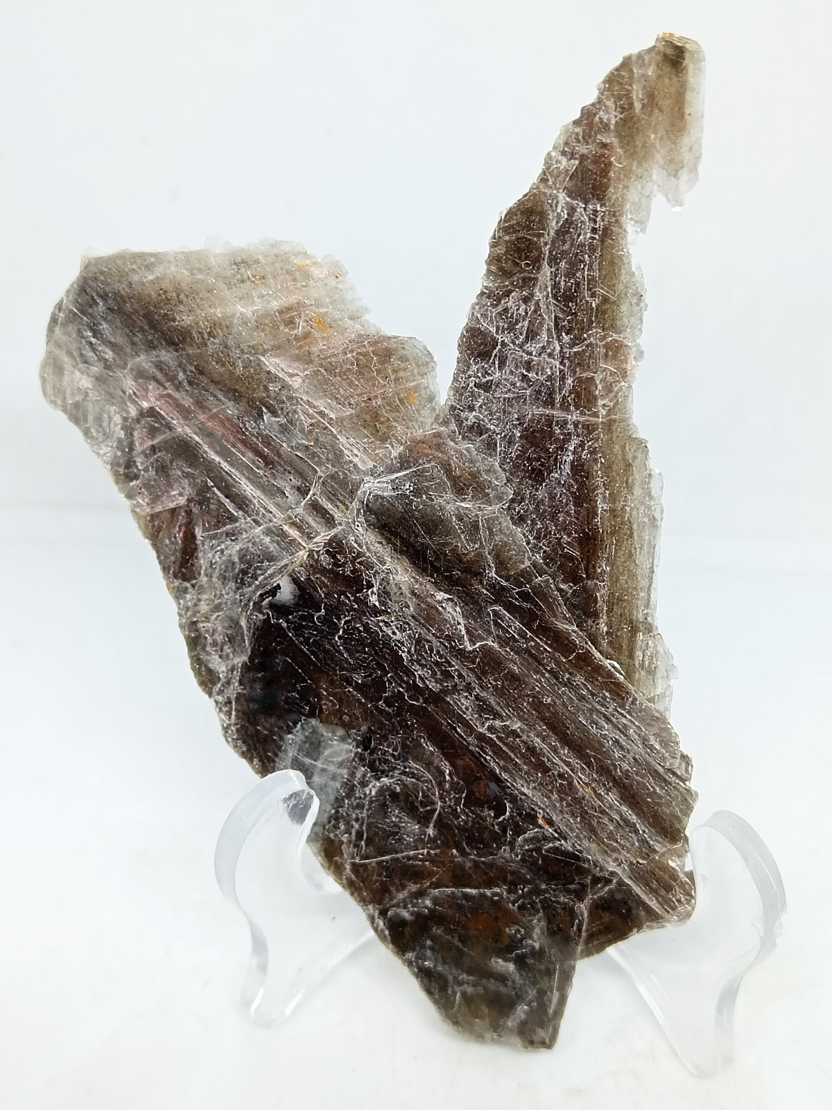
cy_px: 555
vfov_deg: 39.7
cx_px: 416
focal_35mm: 48
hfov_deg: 30.3
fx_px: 1538
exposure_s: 1/120
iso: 436
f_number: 1.9
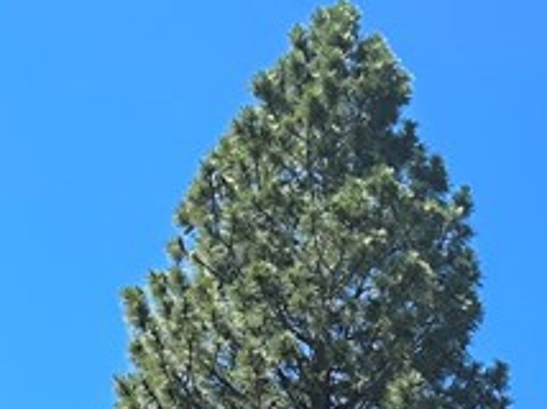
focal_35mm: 115
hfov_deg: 16.8
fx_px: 1815
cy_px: 877
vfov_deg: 11.3
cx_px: 539
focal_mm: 6.86
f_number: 1.78
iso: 80
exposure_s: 1/1664
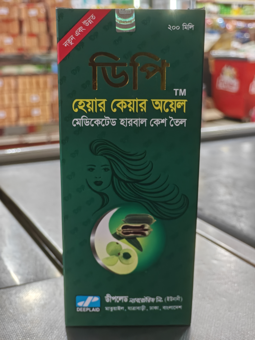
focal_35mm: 47
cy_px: 170
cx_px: 128
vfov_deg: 40.4
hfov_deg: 30.9
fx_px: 462
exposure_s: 1/50
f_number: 4.5
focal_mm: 7.08
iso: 250
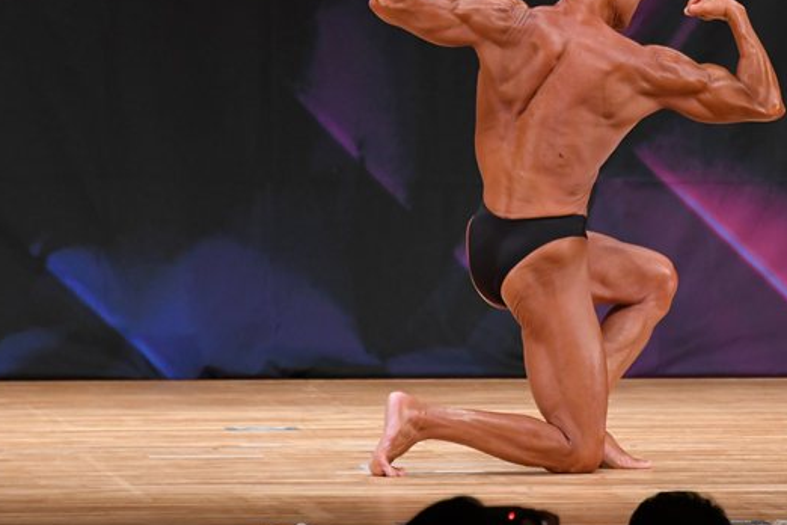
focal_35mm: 445
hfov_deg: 4.6
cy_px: 198
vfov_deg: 3.1
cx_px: 565
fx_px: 9727
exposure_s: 1/400
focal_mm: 200
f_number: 5.6
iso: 3200
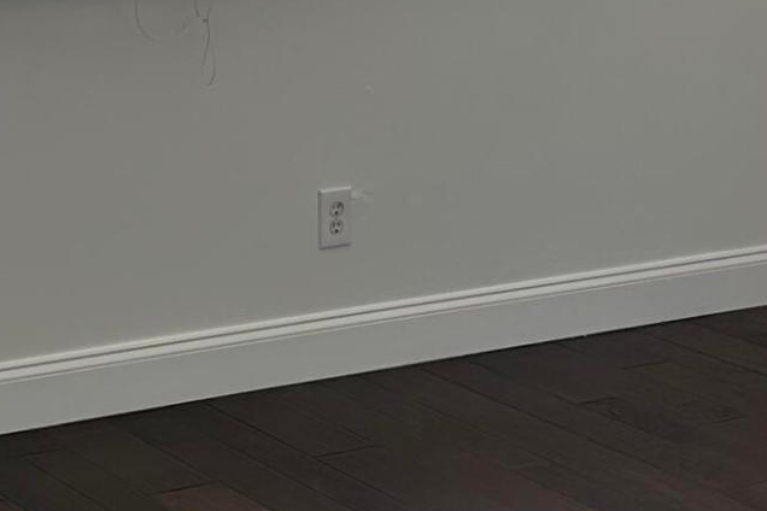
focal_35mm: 113
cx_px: 65
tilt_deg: -7.1
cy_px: -2
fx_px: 2407
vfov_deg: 12.0
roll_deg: -0.3
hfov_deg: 17.8
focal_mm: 6.86
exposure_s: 1/133
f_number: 1.78
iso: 64
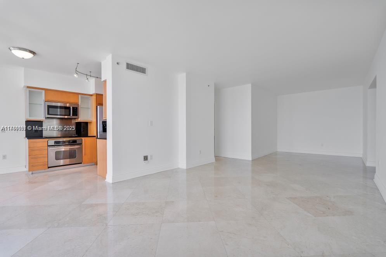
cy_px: 128
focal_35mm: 16
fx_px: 172
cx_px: 193
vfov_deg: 73.7
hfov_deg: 96.7
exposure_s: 1/80
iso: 400
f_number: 10
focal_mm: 16
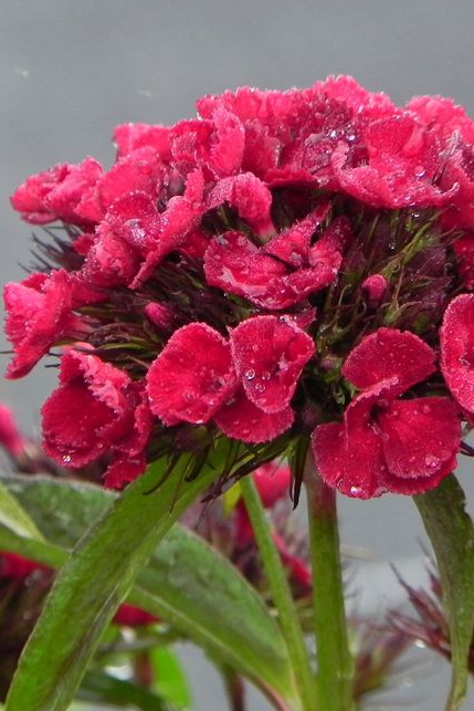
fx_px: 18731
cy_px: 324
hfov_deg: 1.4
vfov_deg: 2.2
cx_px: 265
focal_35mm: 949
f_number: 5
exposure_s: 1/30
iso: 160
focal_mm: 97.8
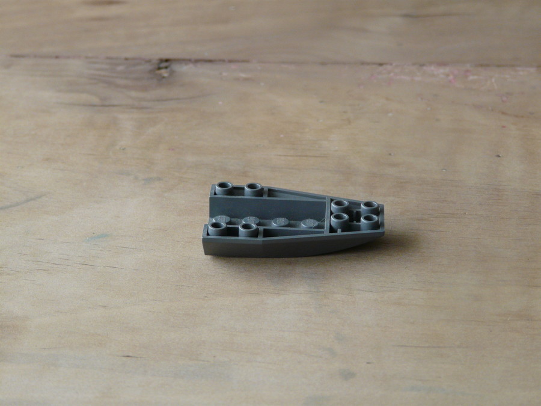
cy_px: 203
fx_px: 1657
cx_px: 270
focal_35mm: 106
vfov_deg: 14.0
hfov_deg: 18.5
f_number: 3.6
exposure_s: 1/13
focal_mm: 17.5
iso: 200
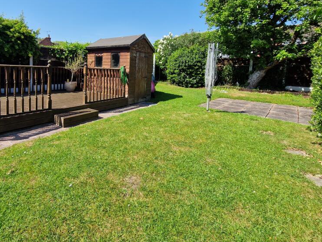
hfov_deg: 85.1
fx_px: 167
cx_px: 111
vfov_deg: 69.4
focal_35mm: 18
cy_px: 79
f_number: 2.2
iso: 50
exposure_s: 1/1832
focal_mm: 2.2
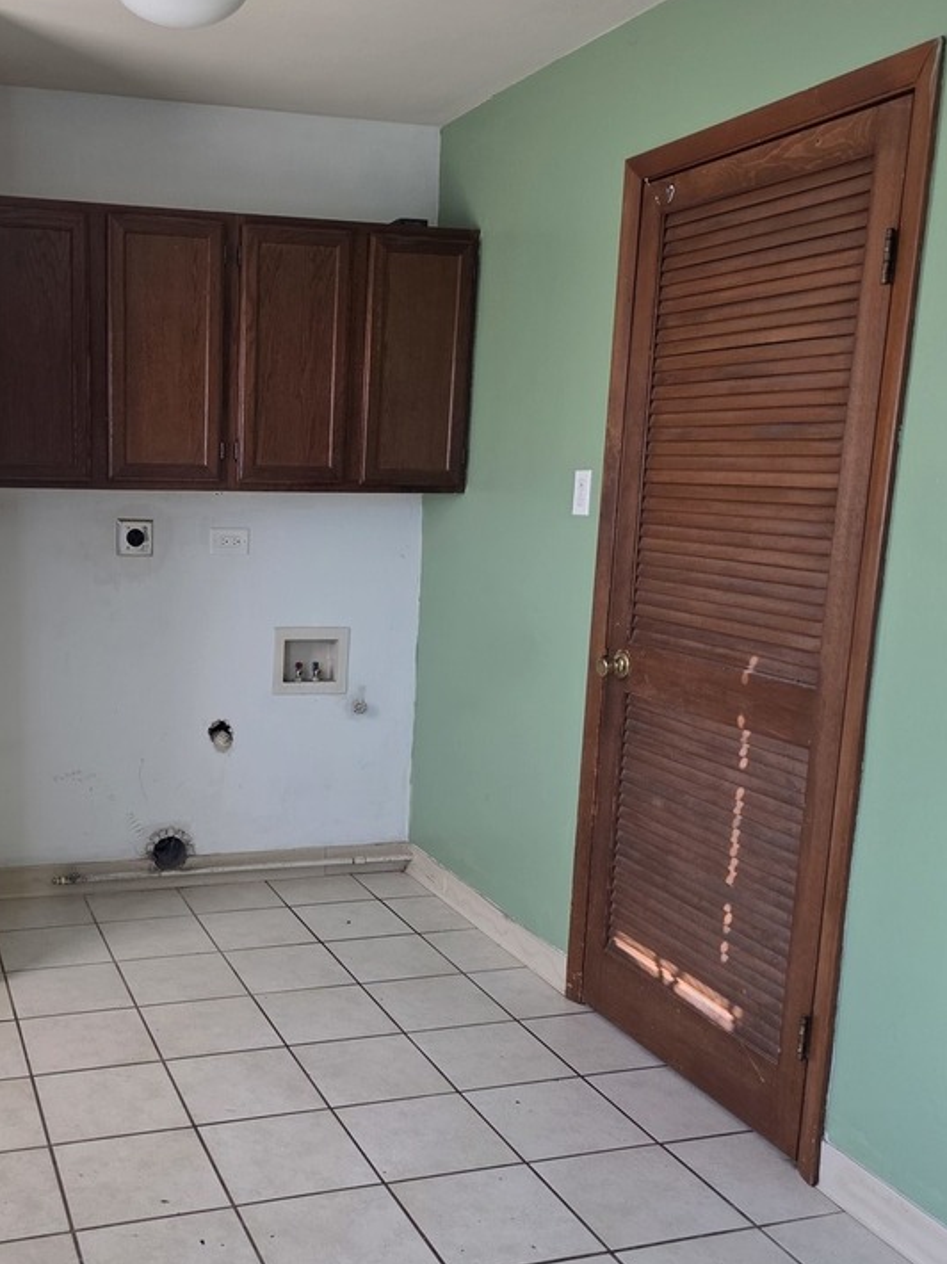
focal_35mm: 35
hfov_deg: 39.7
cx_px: 247
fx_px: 1277
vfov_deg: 52.5
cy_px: 723
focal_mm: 6.3
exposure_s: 1/180
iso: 125
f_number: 1.7
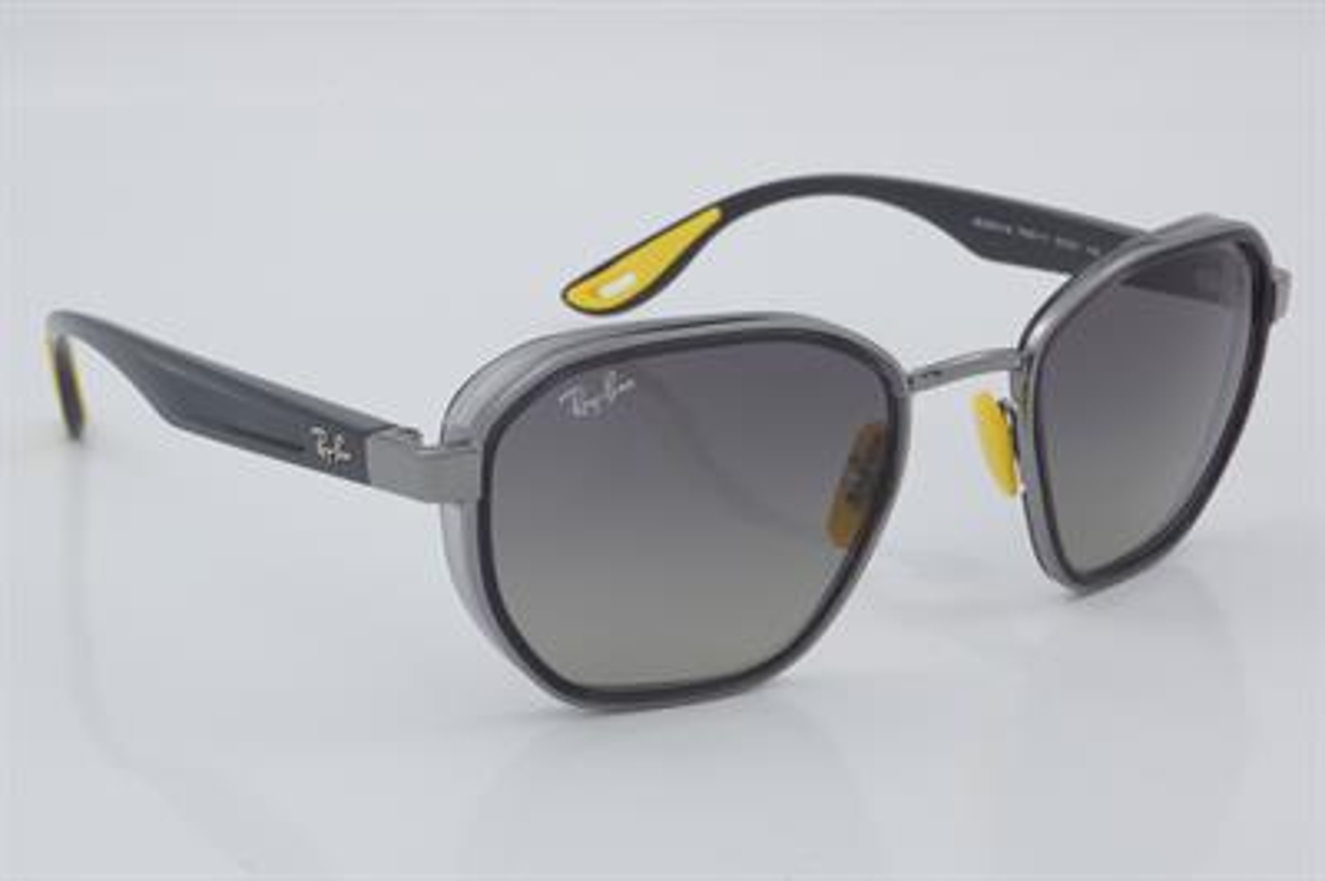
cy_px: 440
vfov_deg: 18.2
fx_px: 2758
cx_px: 662
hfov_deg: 27.0
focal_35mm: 75
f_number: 32
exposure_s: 1/4
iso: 100
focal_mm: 50
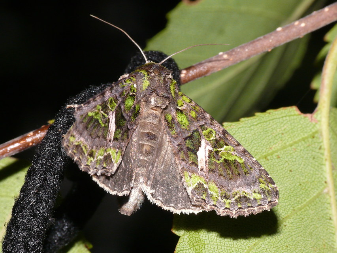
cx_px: 168
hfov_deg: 12.3
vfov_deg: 9.3
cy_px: 126
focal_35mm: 160
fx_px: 1558
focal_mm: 33.8
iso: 200
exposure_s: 1/640
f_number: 11
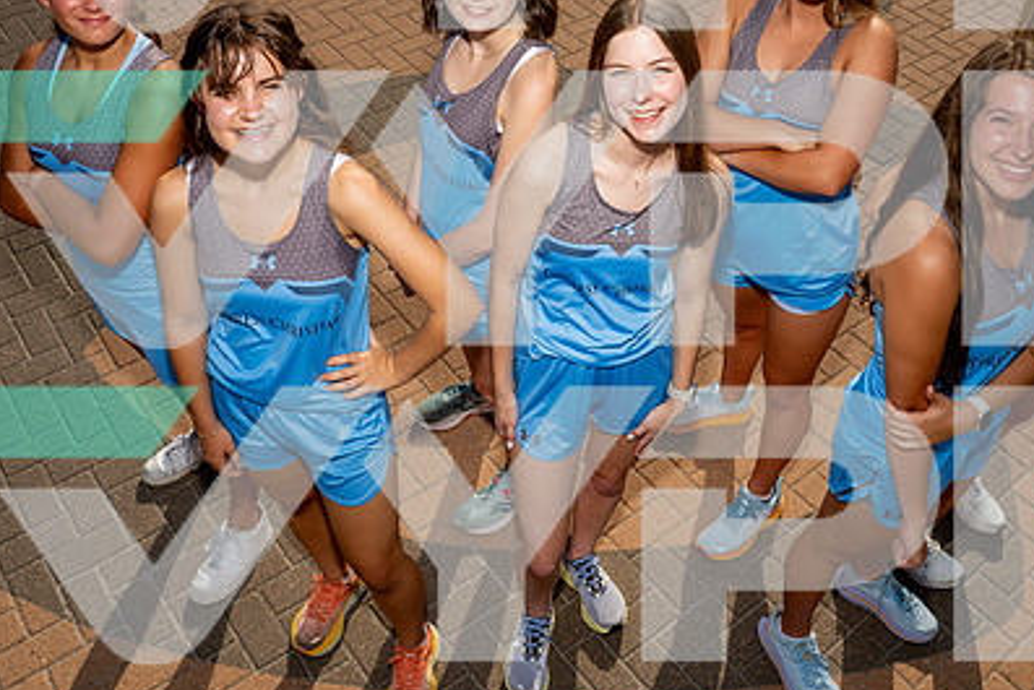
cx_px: 599
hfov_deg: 50.5
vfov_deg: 34.6
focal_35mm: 38
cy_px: 210
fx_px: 1092
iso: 125
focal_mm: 26
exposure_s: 1/250
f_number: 11
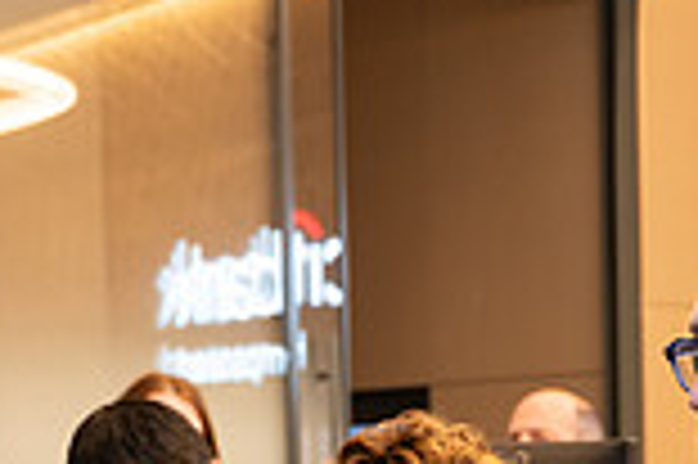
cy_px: 742
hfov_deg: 15.4
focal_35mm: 131
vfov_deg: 10.0
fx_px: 2537
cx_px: 711
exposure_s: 1/200
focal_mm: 32.5
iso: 500
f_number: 3.2
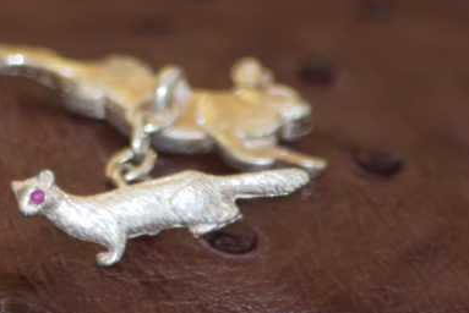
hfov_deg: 1.7
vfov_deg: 1.1
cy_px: 120
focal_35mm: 1224
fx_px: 15958
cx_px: 48
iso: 400
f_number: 5.6
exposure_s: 1/40
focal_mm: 300
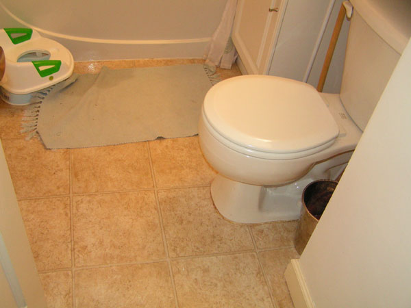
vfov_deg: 37.7
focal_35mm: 38
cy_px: 154
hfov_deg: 49.0
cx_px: 206
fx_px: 451
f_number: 2.8
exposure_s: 1/40
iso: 200
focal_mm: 6.3
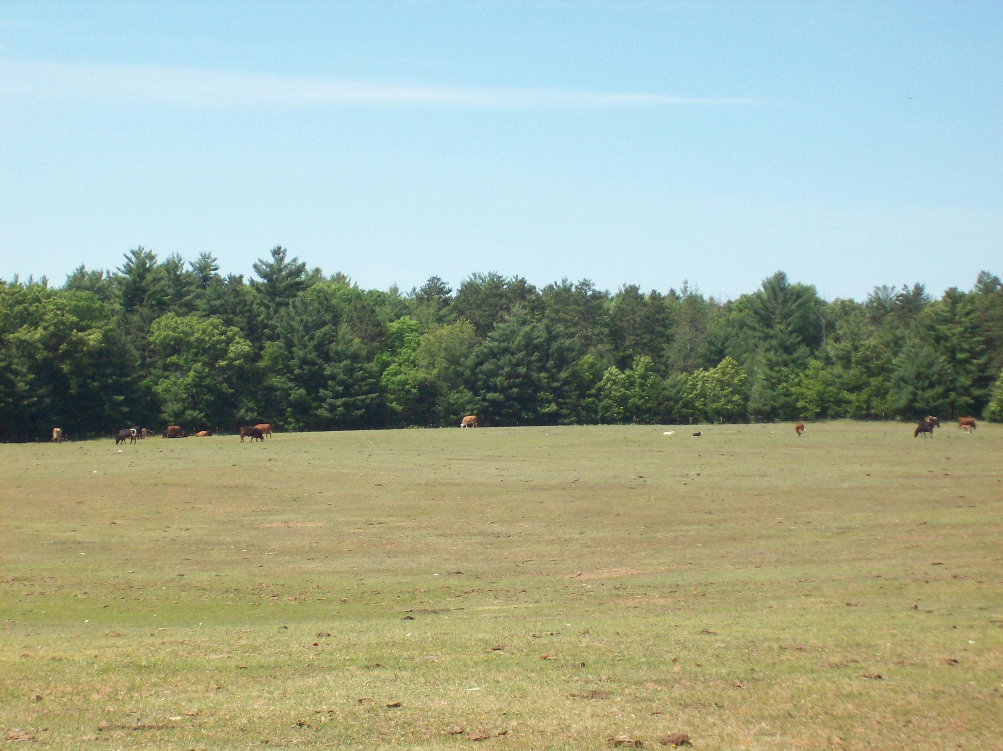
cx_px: 502
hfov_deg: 18.2
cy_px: 376
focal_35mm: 108
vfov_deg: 13.7
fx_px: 3128
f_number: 4.8
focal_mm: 18
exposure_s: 1/589
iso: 80
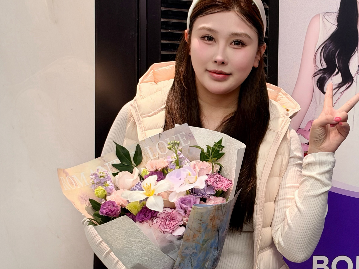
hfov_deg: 30.0
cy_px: 173
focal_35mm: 62
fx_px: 643
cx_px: 313
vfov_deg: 23.6
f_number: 1.5
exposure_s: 1/60
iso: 125
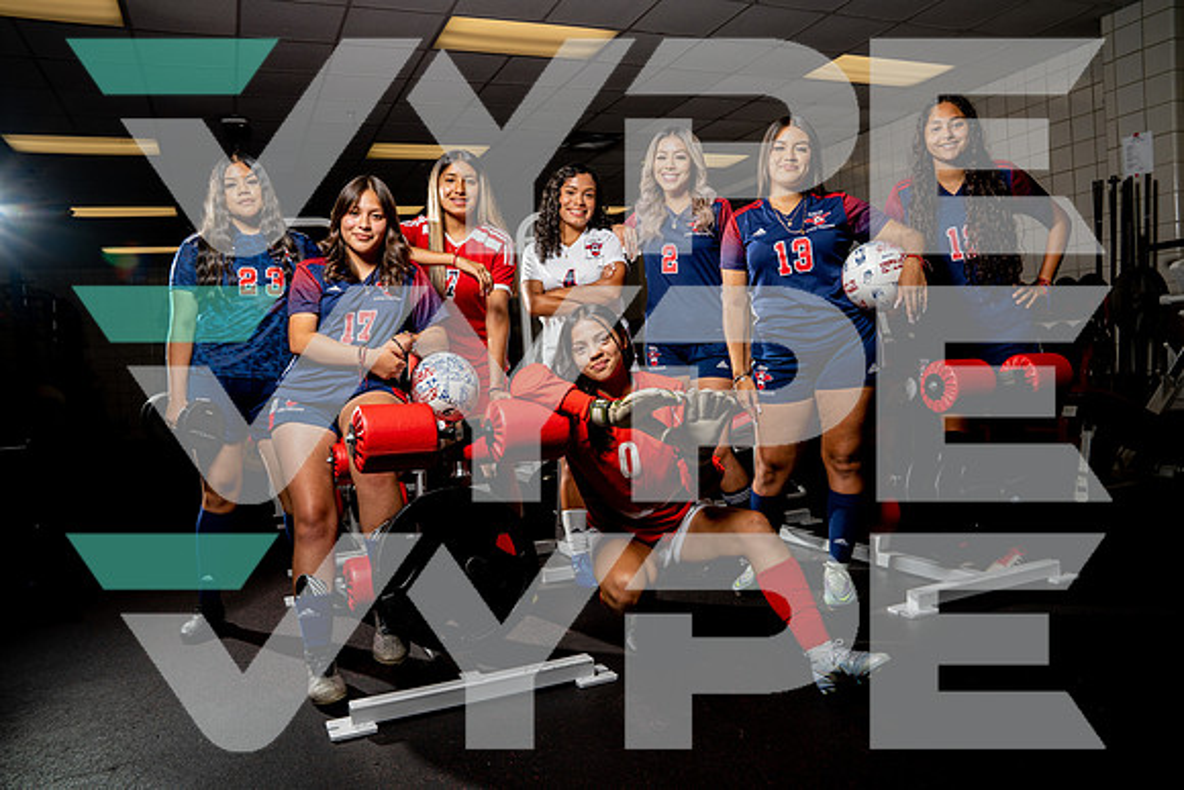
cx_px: 592
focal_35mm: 26
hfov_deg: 69.4
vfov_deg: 49.6
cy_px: 395
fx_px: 855
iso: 400
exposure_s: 1/250
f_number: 8
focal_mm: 26
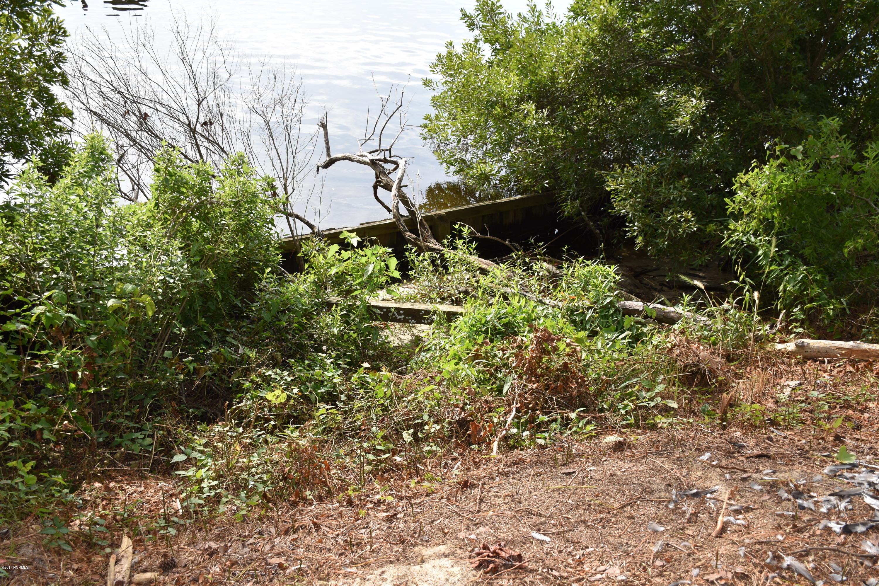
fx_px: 879
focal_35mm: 36
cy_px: 293
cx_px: 440
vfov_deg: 36.9
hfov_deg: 53.1
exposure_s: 1/160
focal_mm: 24
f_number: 6.3
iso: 100
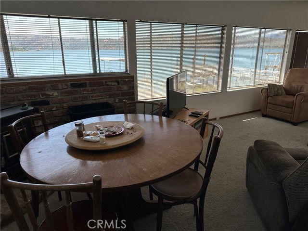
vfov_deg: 56.8
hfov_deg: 71.6
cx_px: 154
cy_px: 116
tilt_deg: -17.3
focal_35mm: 24
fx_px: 214
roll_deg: +1.1
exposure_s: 1/503
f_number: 1.78
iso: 80
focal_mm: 6.86
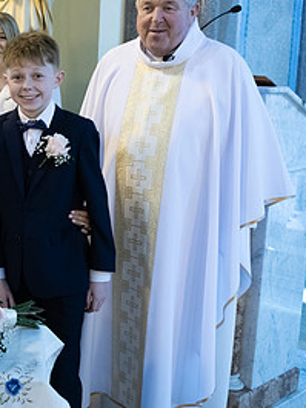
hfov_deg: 22.2
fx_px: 718
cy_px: 162
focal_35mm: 61
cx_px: -62
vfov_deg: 31.6
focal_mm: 29
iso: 1250
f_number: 3.5
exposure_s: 1/160
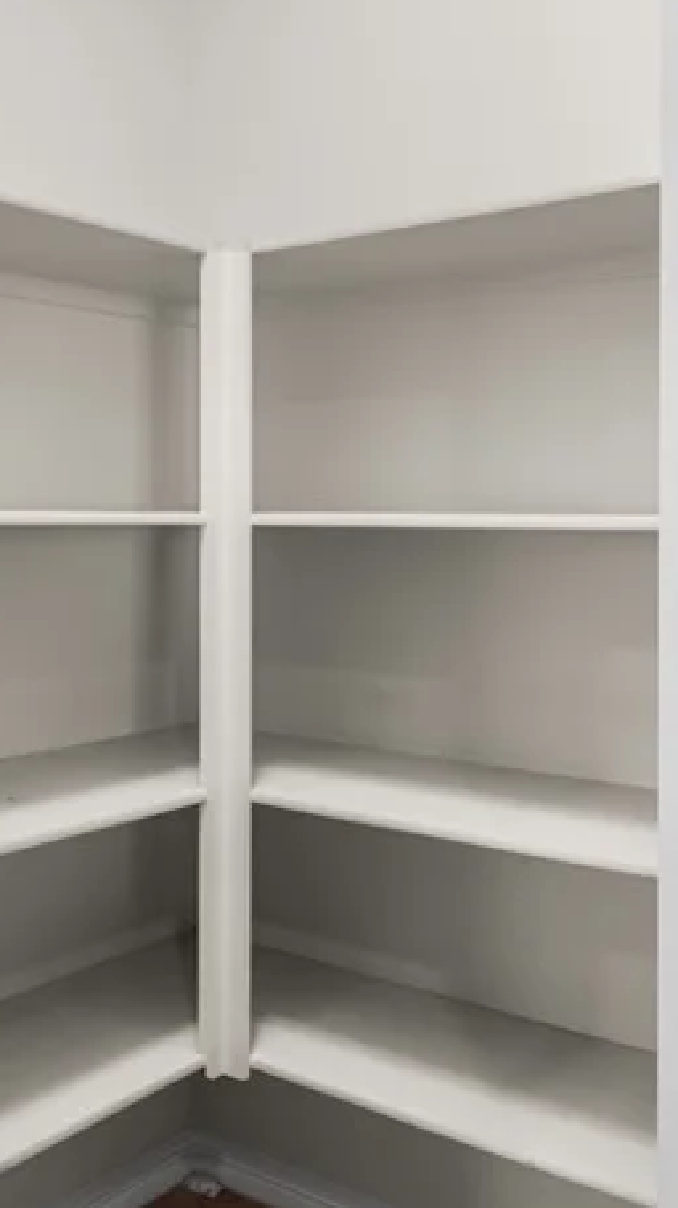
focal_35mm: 40
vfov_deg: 50.3
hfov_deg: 29.4
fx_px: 1280
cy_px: 518
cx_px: 217
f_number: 8
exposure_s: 1/8
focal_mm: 17
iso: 400
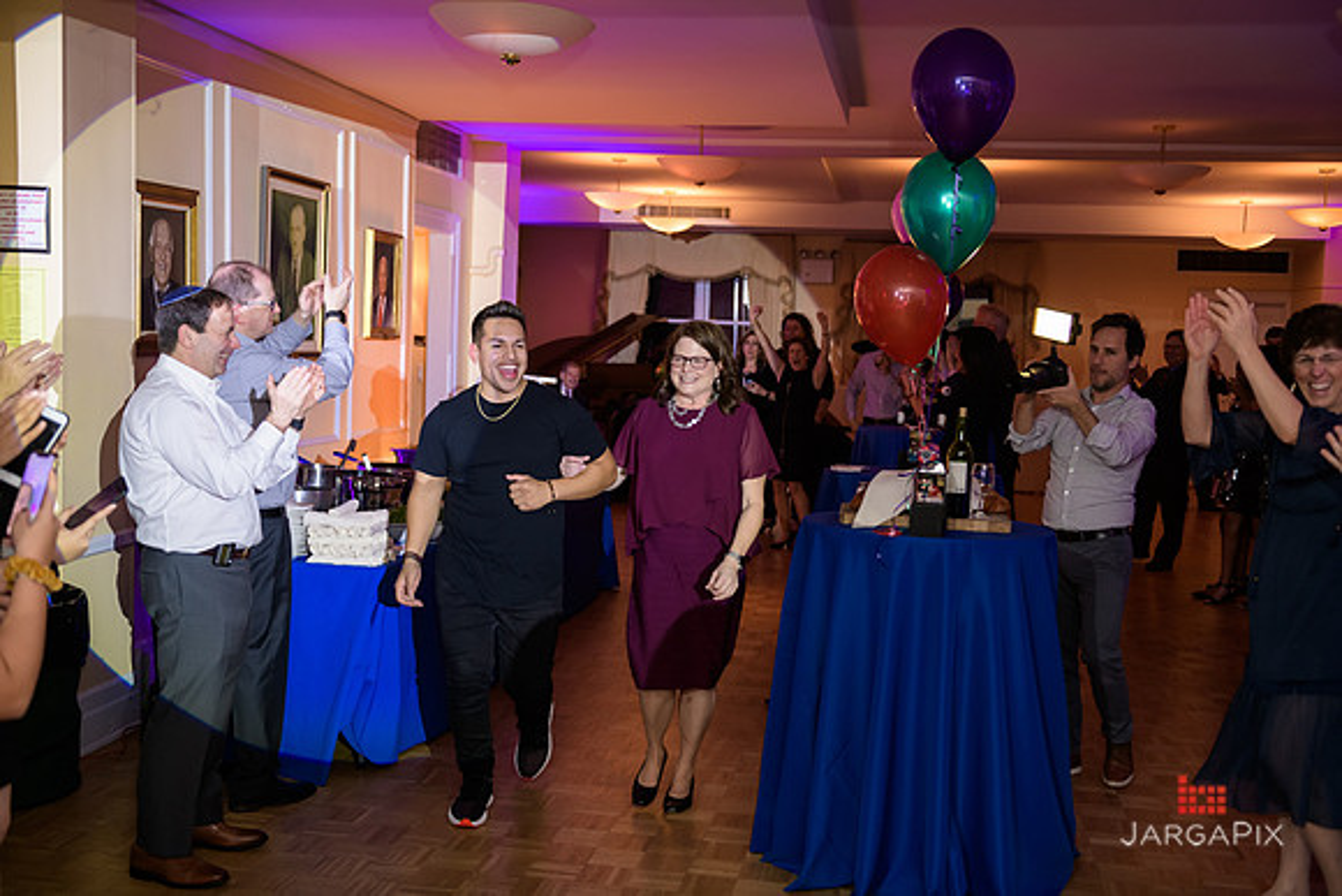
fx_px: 1417
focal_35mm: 38
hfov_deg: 50.7
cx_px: 671
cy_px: 448
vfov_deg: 35.1
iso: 800
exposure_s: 1/125
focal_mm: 38
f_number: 3.2
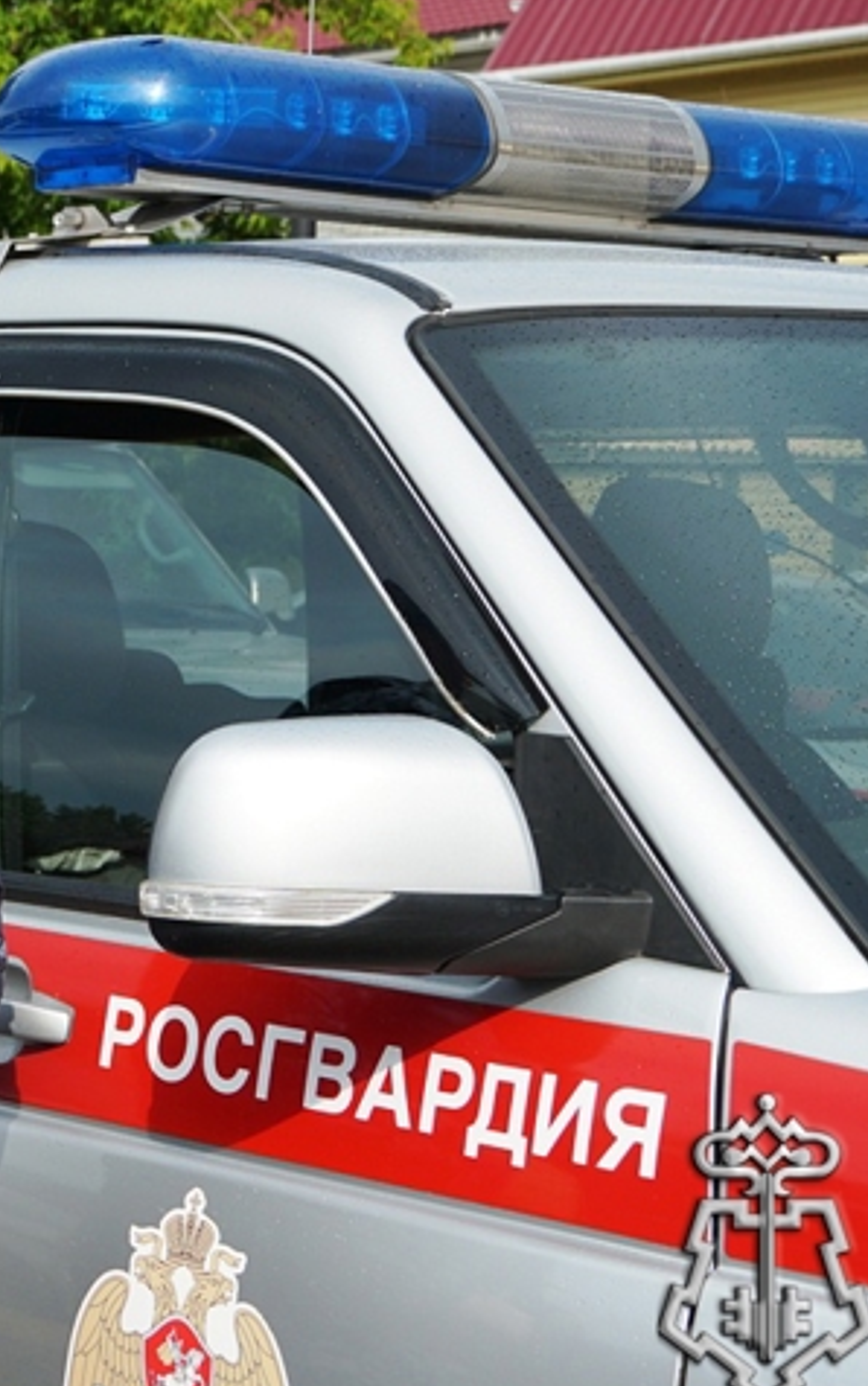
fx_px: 2911
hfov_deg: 16.3
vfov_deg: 26.8
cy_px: 708
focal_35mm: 77
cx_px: -143
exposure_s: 1/400
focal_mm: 32
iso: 100
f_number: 5.6
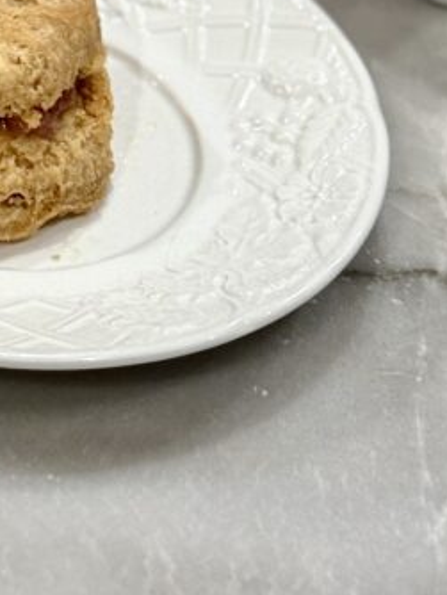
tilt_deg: -32.3
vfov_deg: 12.9
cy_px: -200
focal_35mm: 147
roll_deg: -1.6
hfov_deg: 9.8
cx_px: -214
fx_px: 2528
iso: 250
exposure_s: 1/60
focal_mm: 6.76
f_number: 1.78
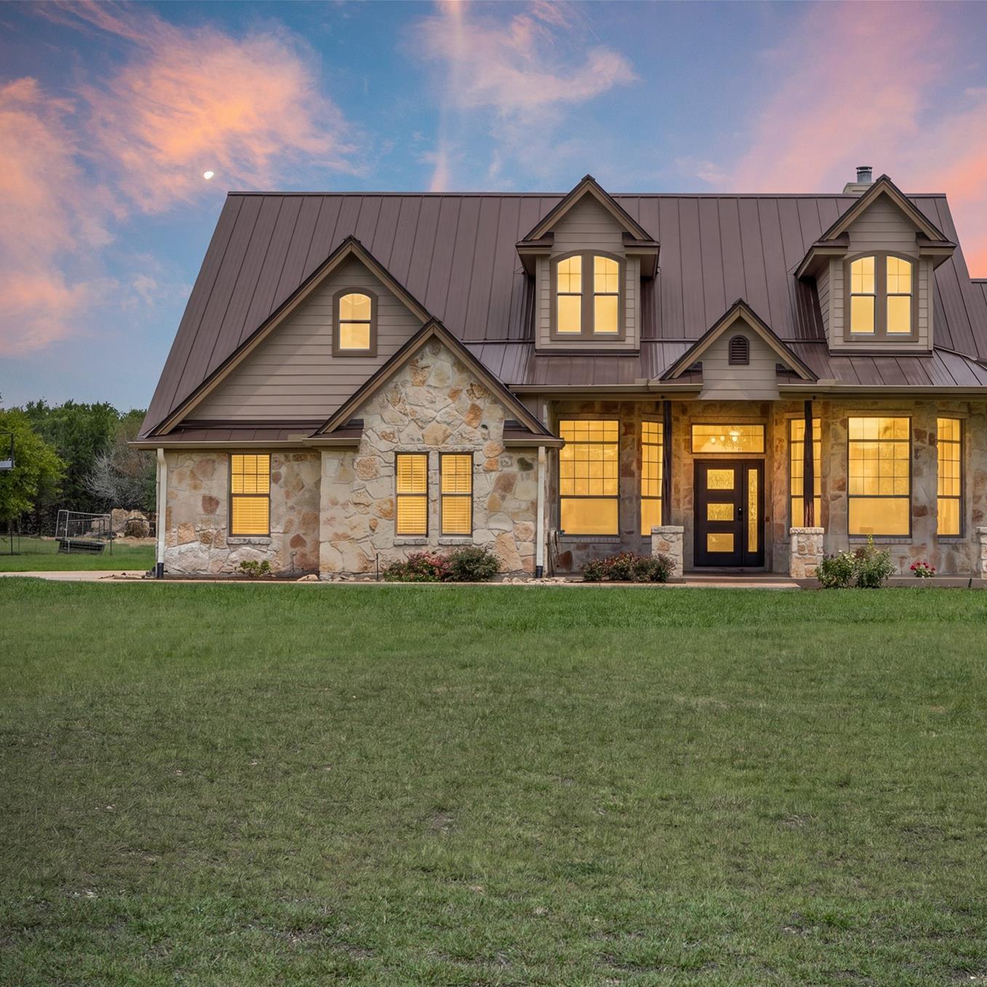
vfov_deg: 26.9
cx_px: 628
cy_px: 495
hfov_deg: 26.8
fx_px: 2065
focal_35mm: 64
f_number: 8
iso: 800
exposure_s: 1/4000
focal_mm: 50
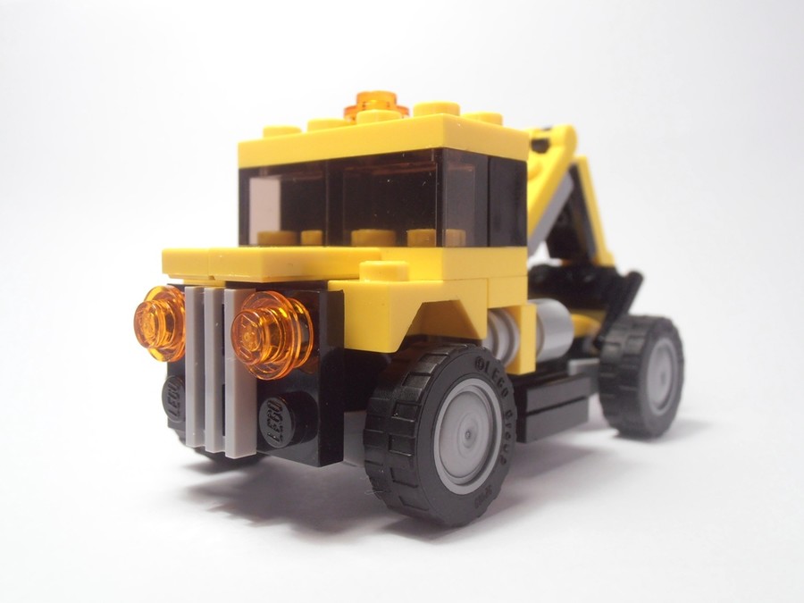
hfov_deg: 50.1
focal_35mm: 37
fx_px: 859
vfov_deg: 38.7
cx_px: 402
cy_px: 302
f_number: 3.9
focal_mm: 6.61
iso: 100
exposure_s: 1/40
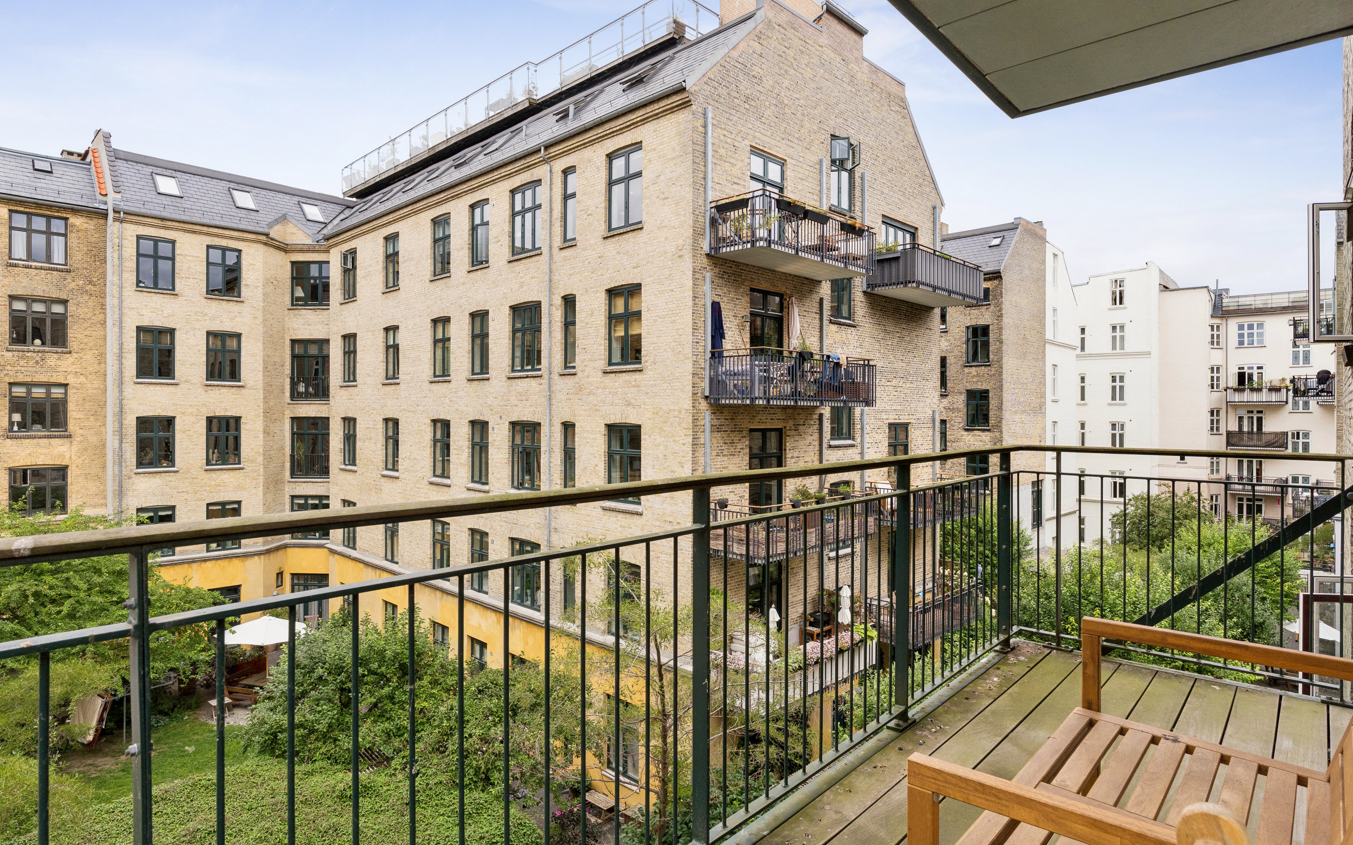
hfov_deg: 85.2
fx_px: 736
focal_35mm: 20
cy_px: 415
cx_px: 698
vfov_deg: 59.8
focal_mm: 12.6
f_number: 7.1
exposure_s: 1/320
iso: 400
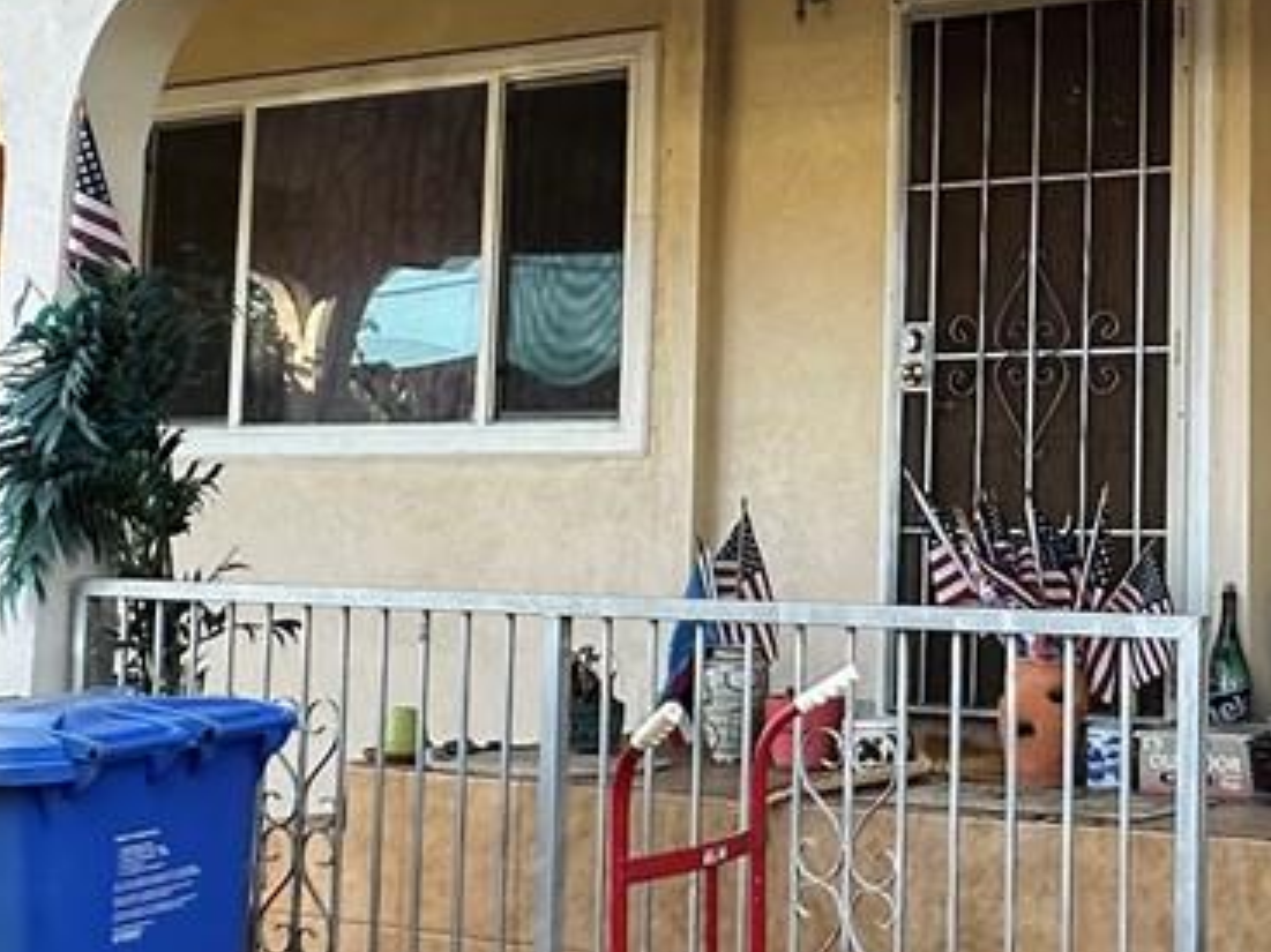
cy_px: 315
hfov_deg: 30.0
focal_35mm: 61
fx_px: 2239
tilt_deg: +4.8
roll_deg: -0.5
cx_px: 1198
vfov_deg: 23.9
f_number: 2.2
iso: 40
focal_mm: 2.22
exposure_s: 1/227
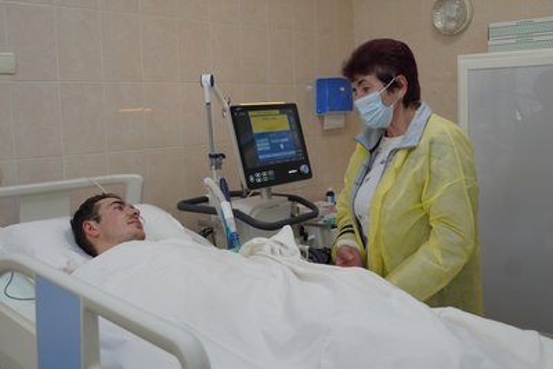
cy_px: 184
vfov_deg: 36.9
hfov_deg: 53.1
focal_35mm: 36
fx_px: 553
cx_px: 276
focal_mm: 24
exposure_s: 1/160
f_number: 4
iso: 500
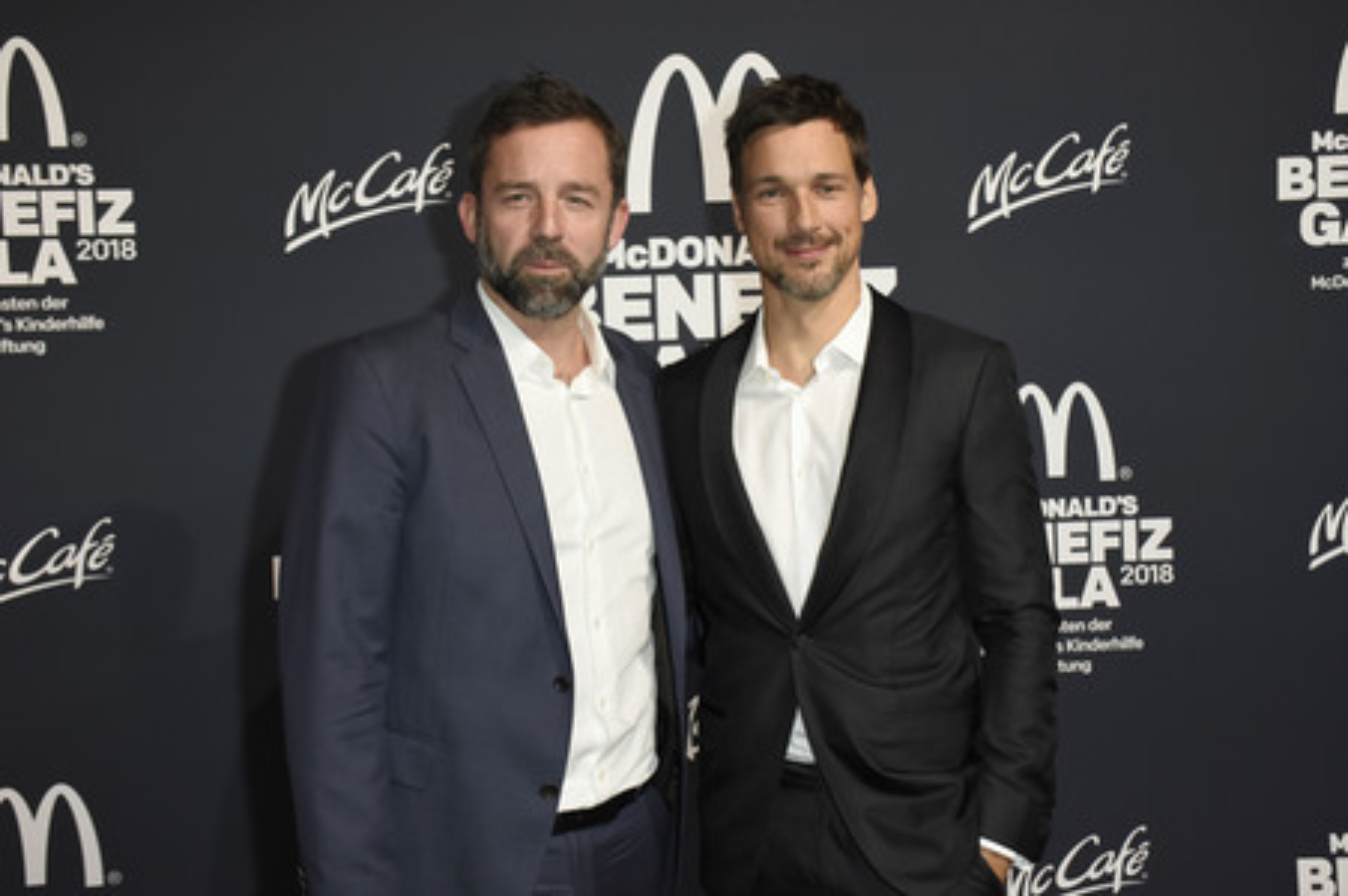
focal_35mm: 48
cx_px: 674
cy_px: 448
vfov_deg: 28.0
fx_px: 1796
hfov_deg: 41.1
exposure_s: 1/160
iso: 800
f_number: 6.3
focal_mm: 32
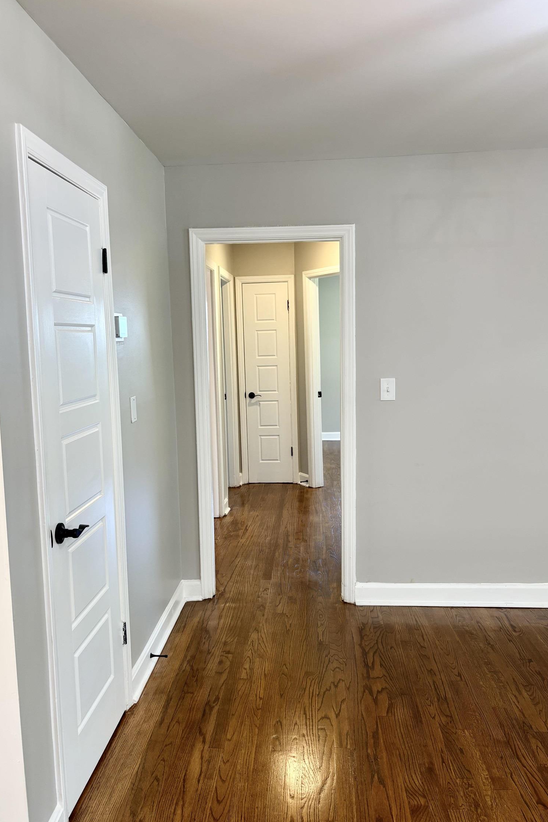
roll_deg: +2.9
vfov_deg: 65.5
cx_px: 259
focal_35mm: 28
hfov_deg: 46.4
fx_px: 639
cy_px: 398
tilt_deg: -4.1
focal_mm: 5.96
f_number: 1.6
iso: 80
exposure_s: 1/60
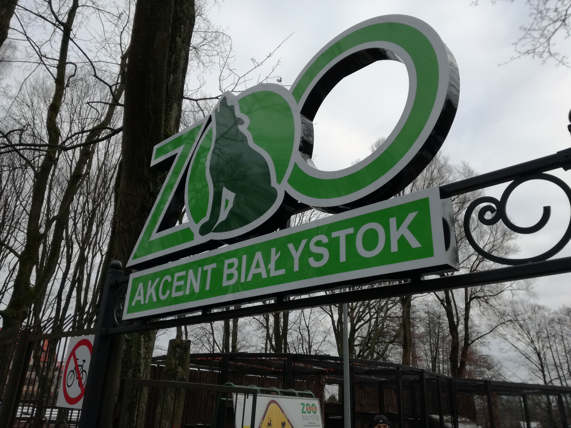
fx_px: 445
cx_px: 286
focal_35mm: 27
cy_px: 214
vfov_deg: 51.4
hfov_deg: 65.3
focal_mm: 3.79
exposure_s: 1/294
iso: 50
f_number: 2
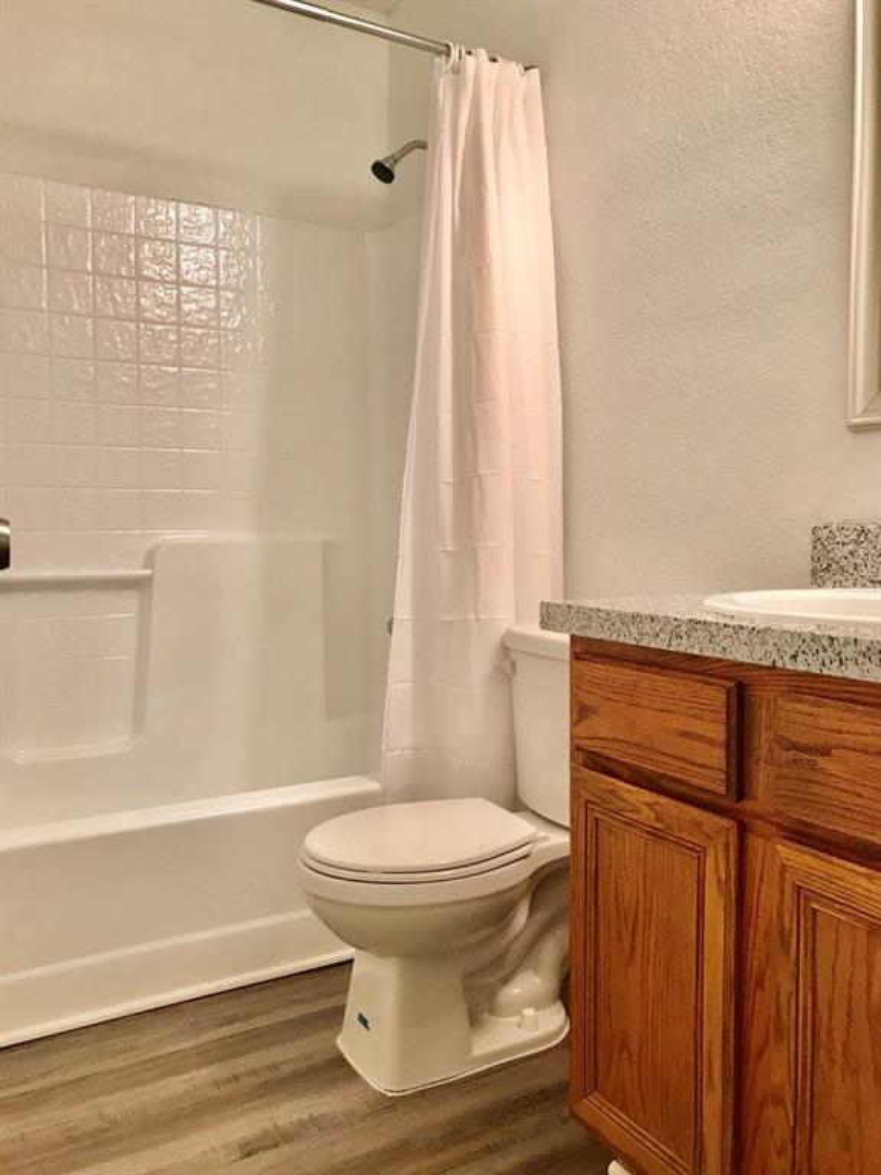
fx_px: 950
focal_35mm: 28
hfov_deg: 49.7
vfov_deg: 63.4
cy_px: 588
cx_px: 440
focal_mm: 3.99
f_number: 1.8
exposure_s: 1/30
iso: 25
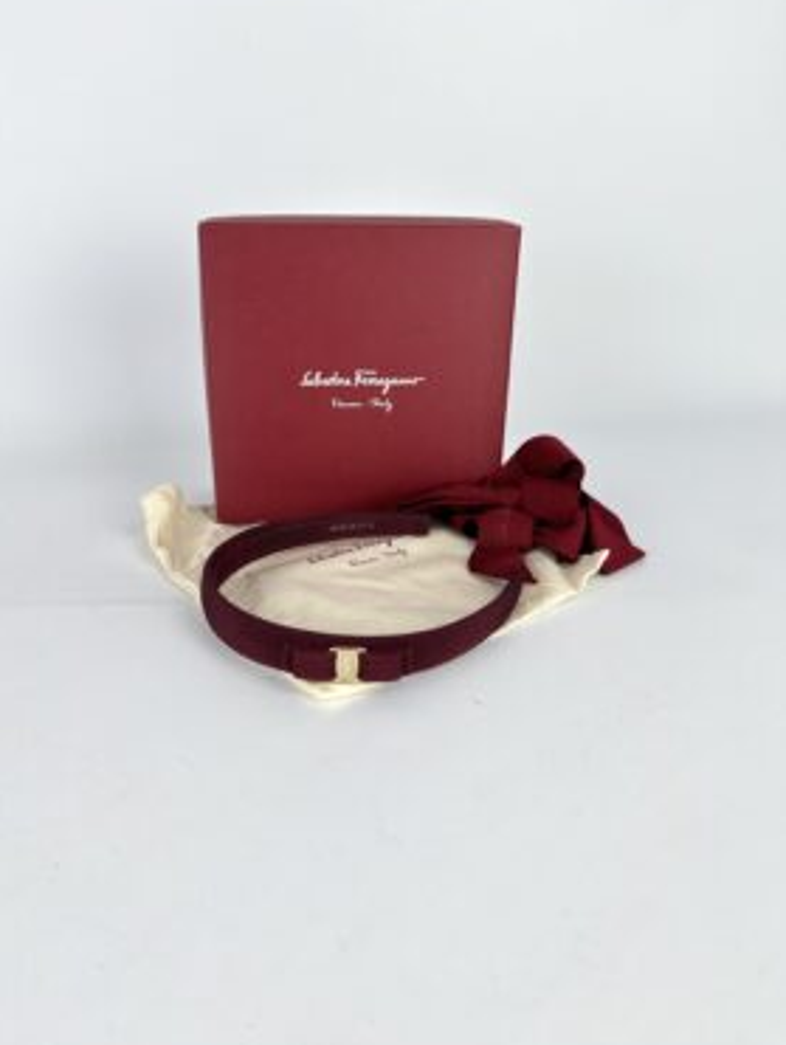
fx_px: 846
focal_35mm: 28
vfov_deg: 63.4
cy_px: 524
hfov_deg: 49.8
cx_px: 369
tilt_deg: -22.4
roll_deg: -1.7
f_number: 1.5
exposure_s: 1/203
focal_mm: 5.7
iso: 40
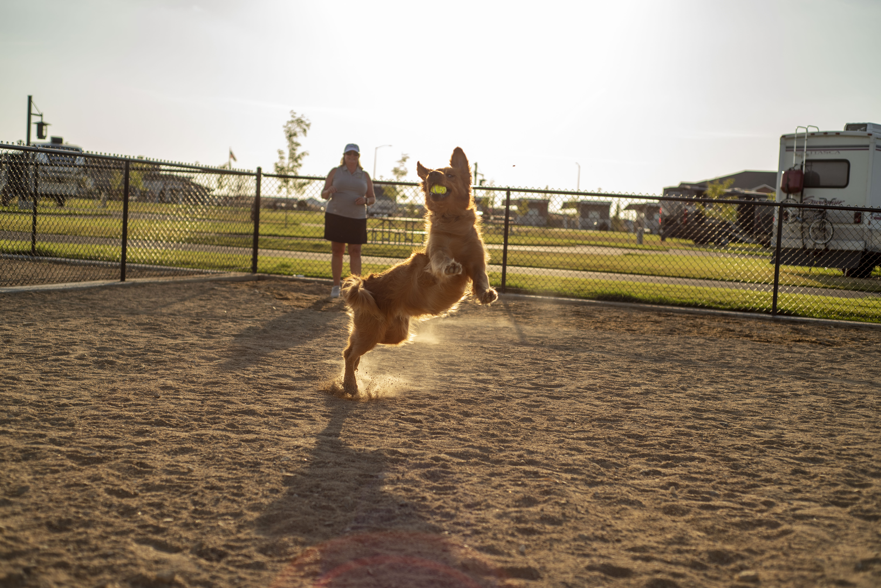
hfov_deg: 39.6
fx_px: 1224
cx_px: 440
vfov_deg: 27.0
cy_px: 294
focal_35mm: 50
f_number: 3.2
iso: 100
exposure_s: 1/1250
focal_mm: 50
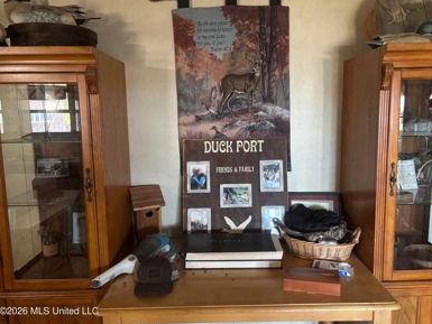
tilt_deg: -9.5
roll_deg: +0.7
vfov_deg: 51.4
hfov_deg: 65.3
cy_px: 158
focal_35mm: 27
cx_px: 223
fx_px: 337
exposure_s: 1/40
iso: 500
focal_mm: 5.96
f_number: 1.6
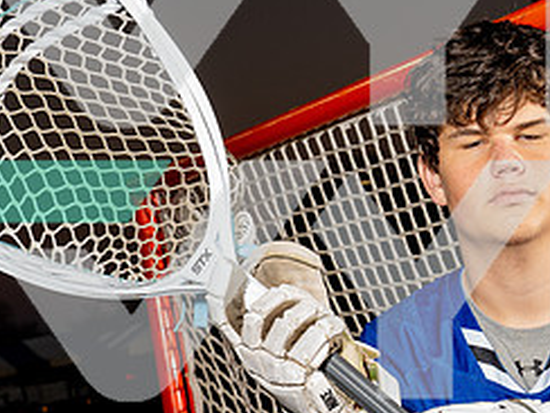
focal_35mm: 103
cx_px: 509
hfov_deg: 18.7
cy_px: 281
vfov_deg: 14.3
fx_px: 1637
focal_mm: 45
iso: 800
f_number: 8
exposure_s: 1/250
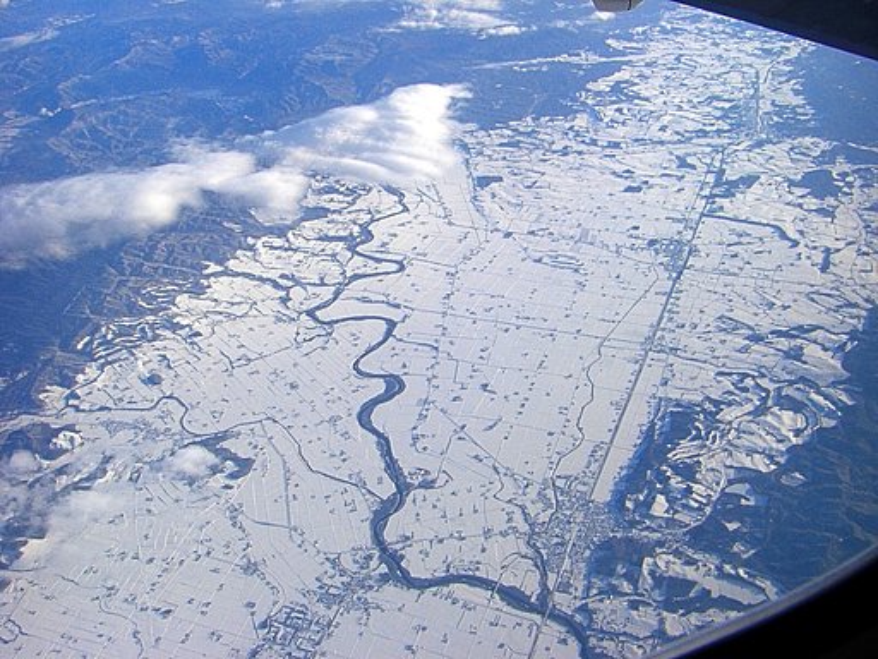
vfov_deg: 37.7
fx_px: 964
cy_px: 330
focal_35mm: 38
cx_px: 439
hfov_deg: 49.0
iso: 64
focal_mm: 6.3
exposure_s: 1/500
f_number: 4.6
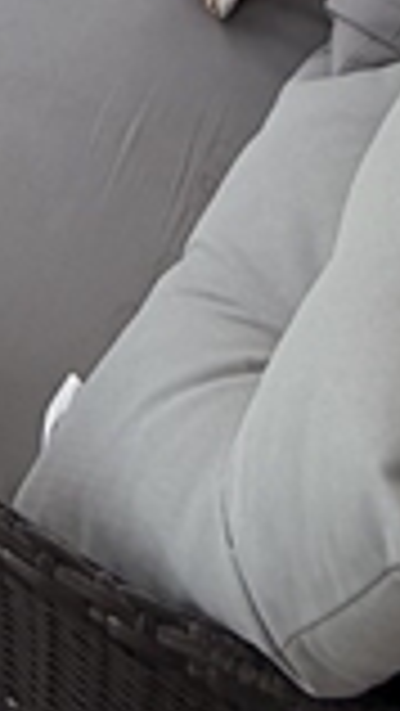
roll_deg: +1.2
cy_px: -868
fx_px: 1394
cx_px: -256
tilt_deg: -18.9
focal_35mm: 74
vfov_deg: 16.6
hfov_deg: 14.8
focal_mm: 2.22
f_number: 2.2
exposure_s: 1/631
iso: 40
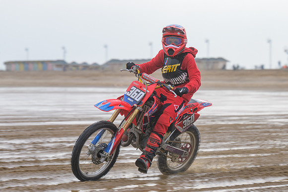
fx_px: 1371
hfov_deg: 12.0
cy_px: 107
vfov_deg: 8.0
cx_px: 133
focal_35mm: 171
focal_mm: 99
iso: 64
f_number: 4
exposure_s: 1/320
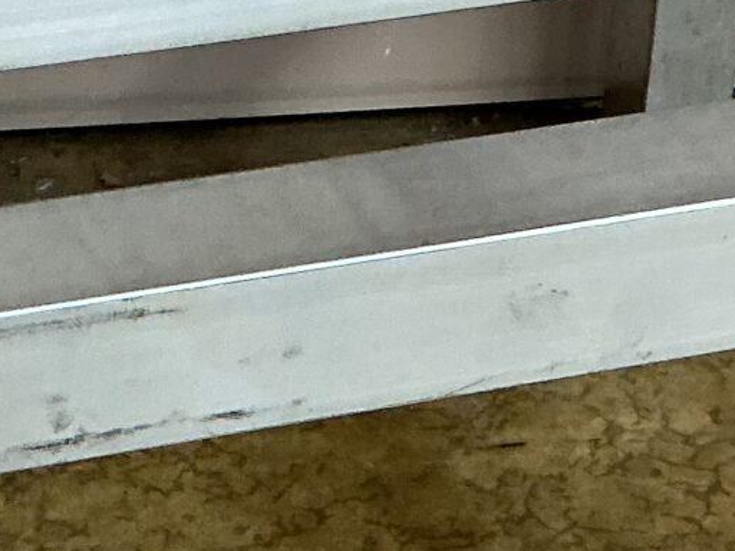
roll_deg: -2.5
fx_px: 3079
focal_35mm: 145
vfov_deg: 10.2
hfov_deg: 13.6
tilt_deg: -35.5
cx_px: 271
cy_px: 406
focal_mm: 3
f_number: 1.8
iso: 125
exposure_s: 1/60
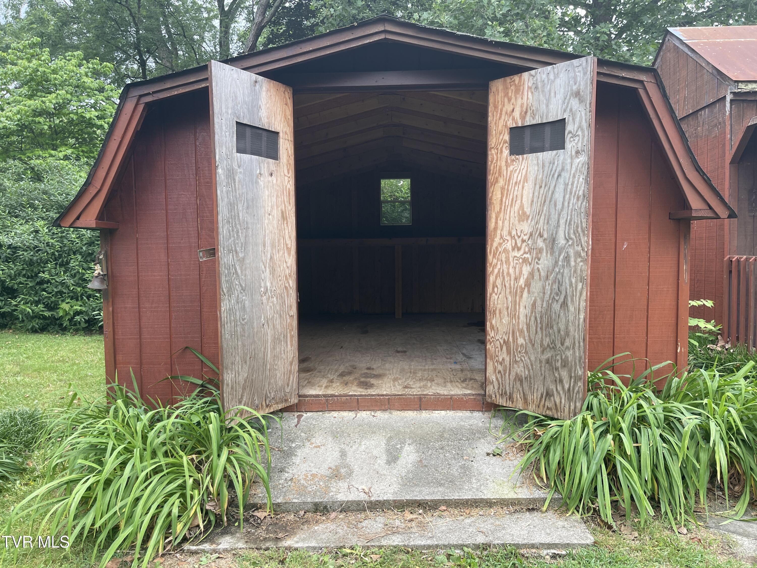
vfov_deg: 54.9
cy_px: 284
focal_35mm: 25
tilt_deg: -1.6
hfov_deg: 69.4
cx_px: 378
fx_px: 547
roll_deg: +1.8
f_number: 1.6
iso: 32
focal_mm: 5.1
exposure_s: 1/383
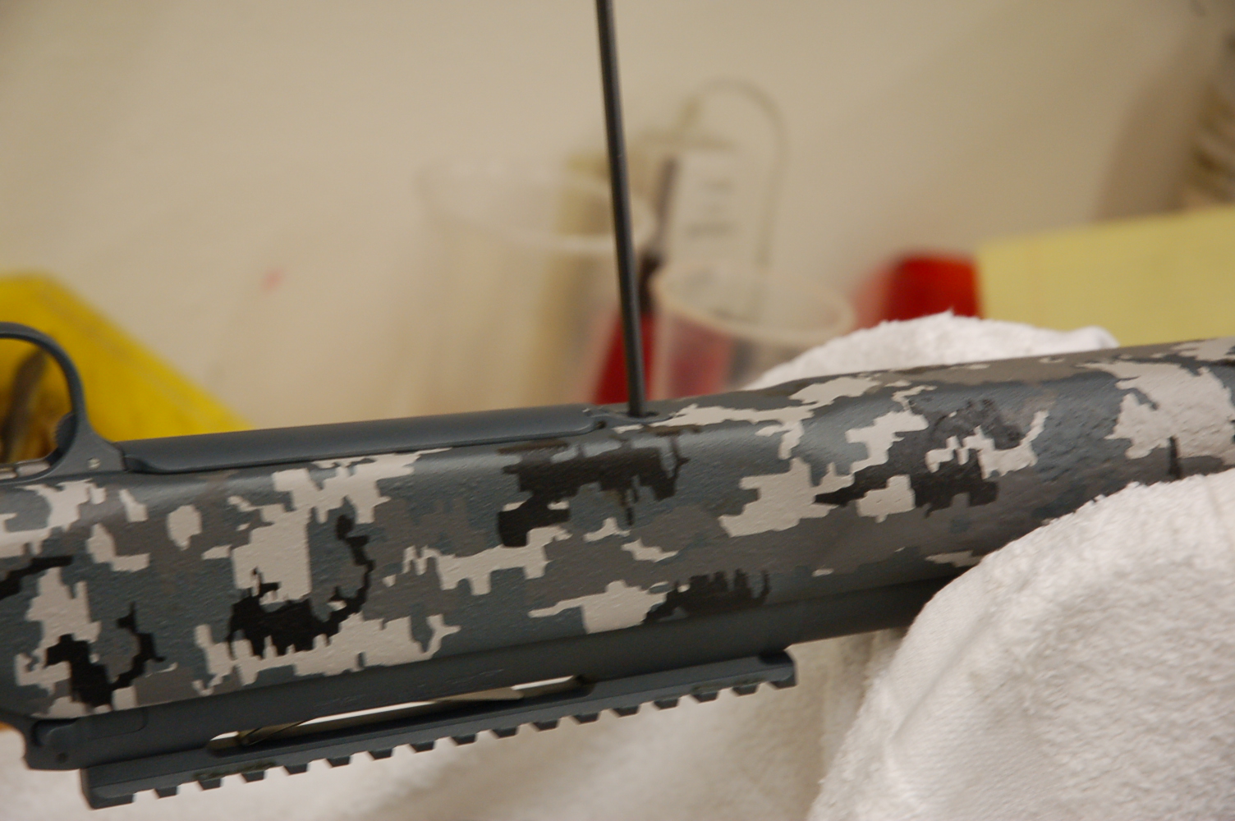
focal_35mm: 105
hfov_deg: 19.5
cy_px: 410
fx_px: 3599
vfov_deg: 13.0
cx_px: 618
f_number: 4.5
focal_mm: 70
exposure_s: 1/50
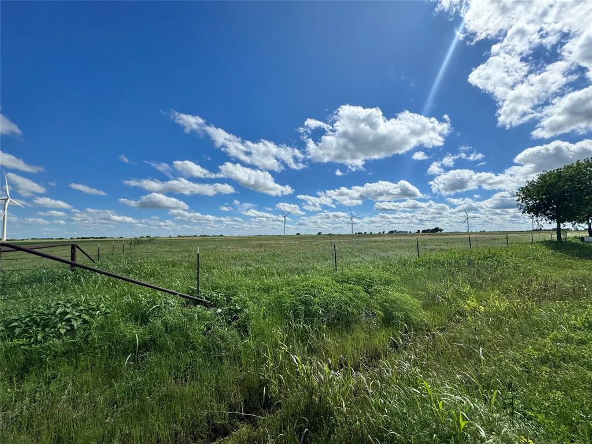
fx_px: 239
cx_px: 296
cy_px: 222
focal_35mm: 14
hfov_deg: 102.1
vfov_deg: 85.7
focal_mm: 2.22
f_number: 2.2
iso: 40
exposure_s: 1/3717
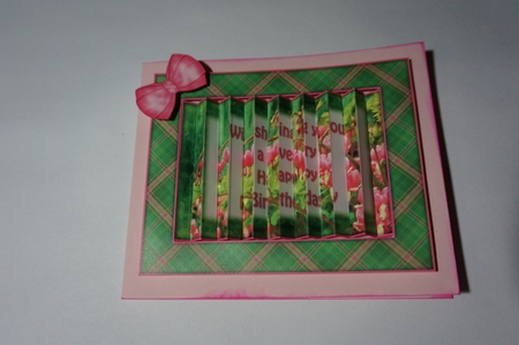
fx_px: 432
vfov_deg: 43.5
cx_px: 260
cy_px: 172
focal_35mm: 30
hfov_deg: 62.0
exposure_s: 1/160
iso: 800
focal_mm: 20
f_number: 4
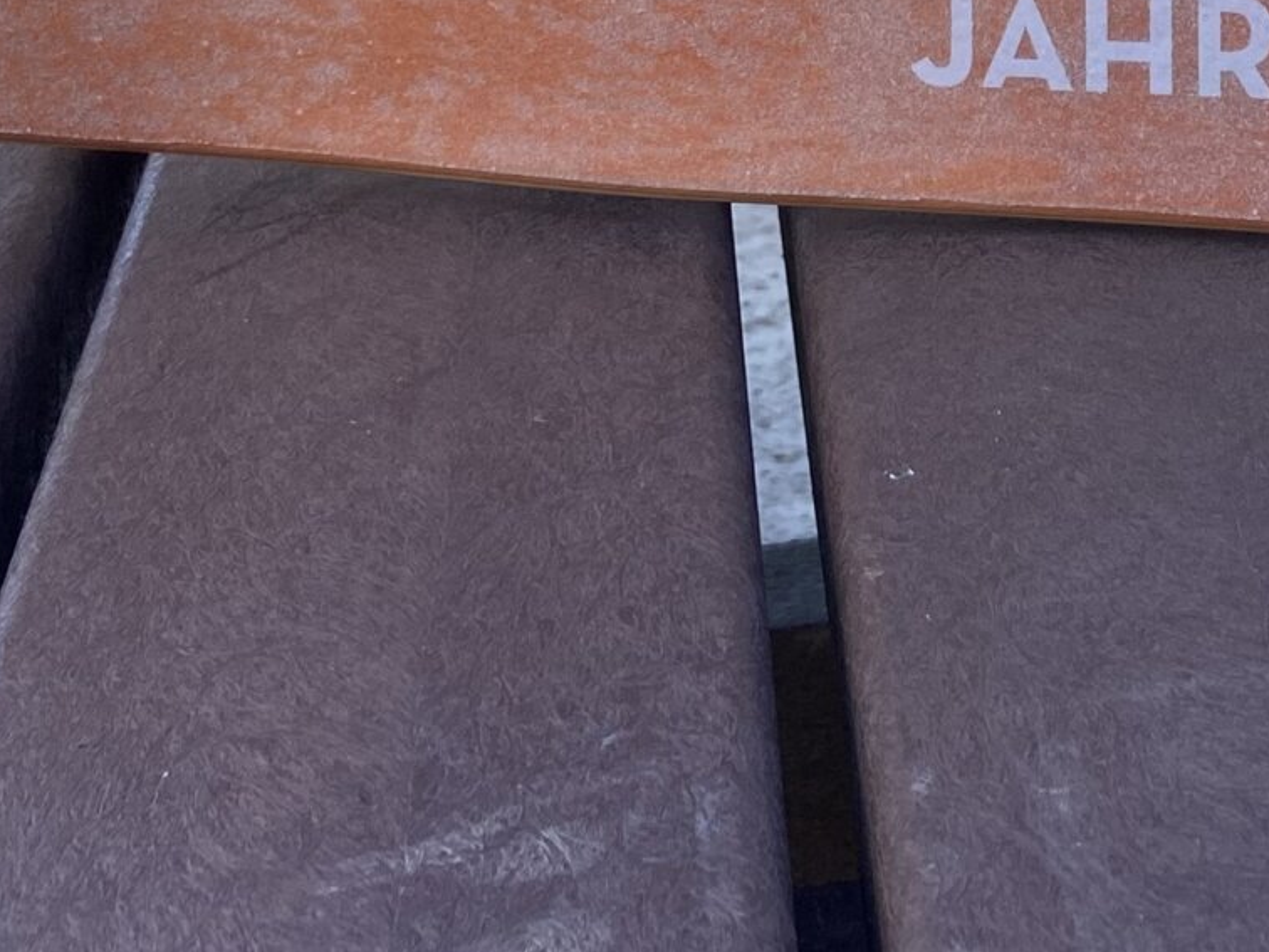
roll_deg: +2.5
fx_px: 3226
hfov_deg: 22.0
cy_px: -443
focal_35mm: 88
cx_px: 1005
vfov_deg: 15.6
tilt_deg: -14.2
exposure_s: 1/1082
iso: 32
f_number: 1.8
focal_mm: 4.25
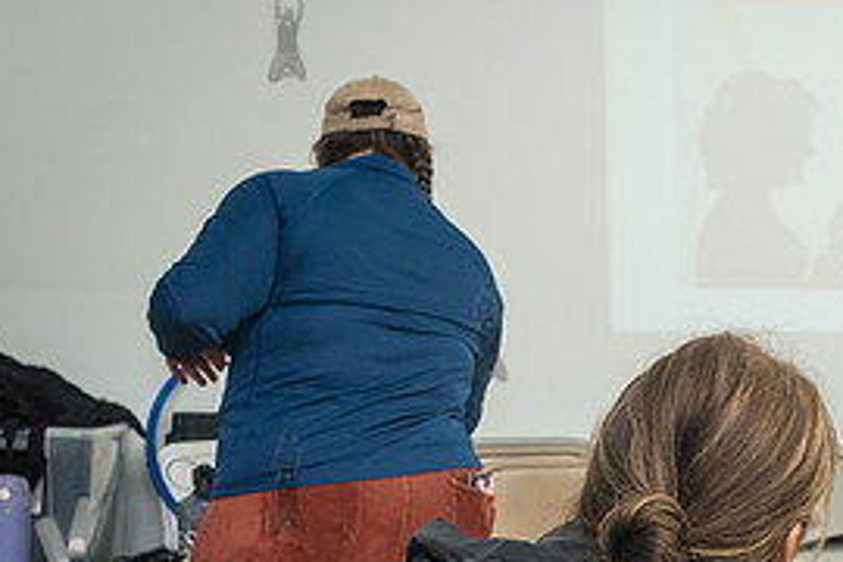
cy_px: 540
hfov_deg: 19.4
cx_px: 876
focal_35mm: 102
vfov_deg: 13.3
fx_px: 2388
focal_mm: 35
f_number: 5
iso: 1250
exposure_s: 1/200
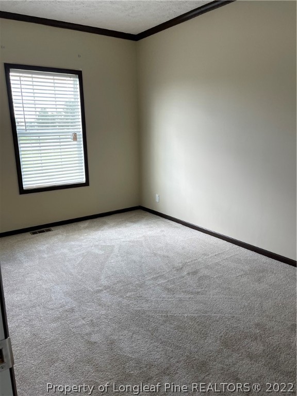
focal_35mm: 26
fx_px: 297
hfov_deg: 53.1
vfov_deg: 67.3
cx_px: 148
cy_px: 198
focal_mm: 5.1
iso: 80
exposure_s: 1/120
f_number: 1.6
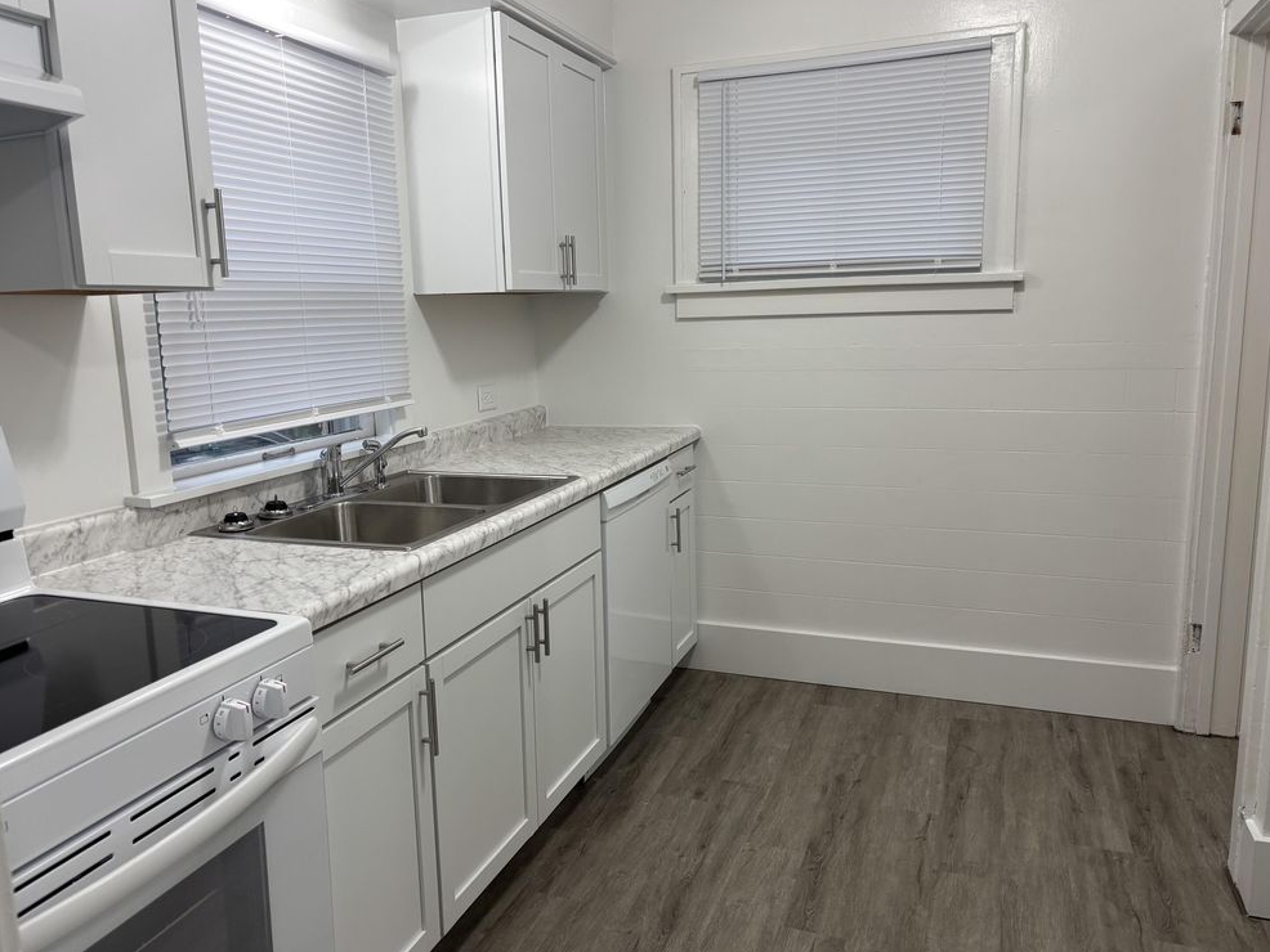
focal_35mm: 27
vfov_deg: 51.4
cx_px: 617
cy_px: 485
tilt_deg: -9.4
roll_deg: +0.9
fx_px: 991
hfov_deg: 65.3
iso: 80
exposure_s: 1/120
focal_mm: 5.96
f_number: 1.6
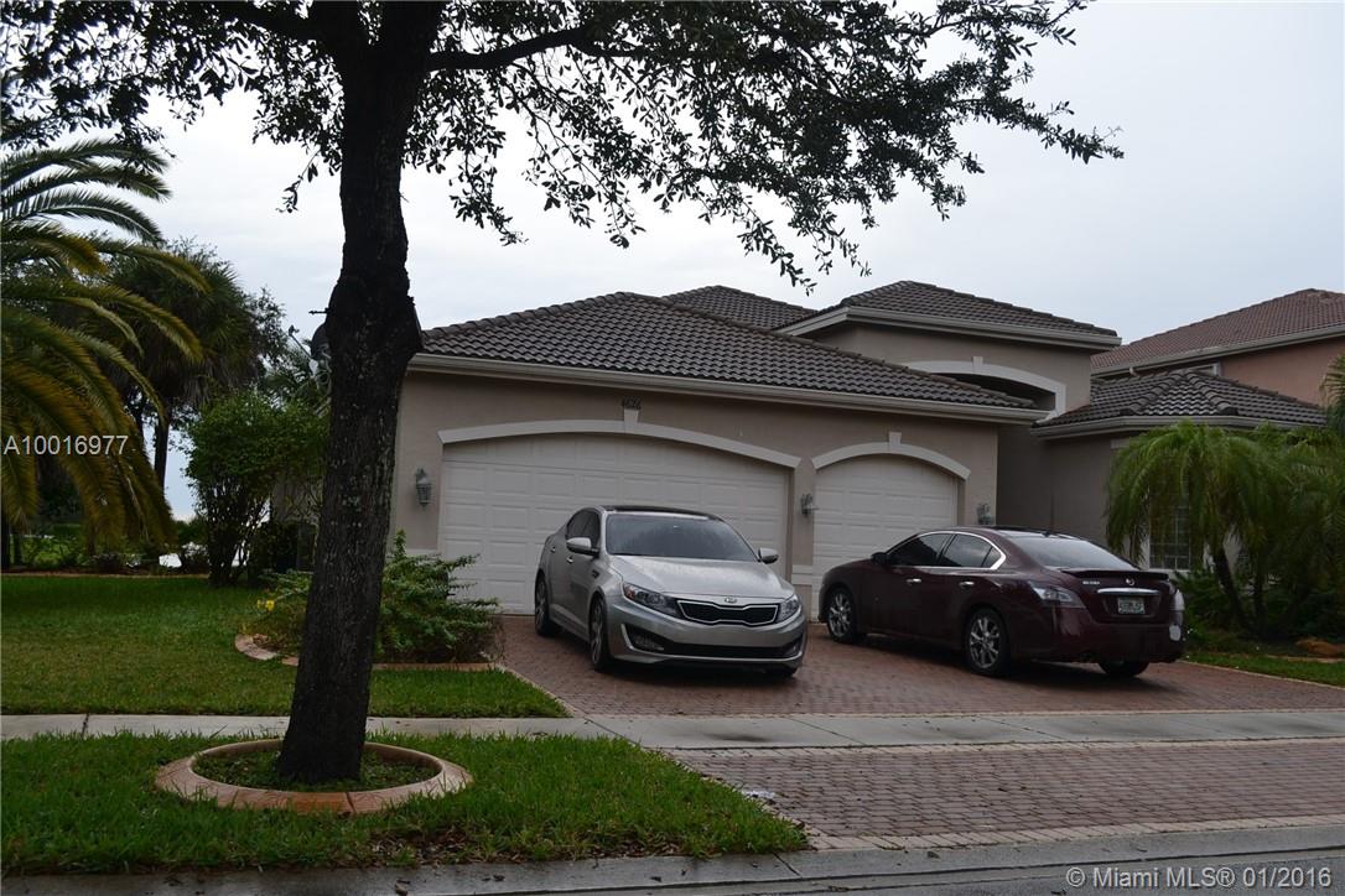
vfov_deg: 40.0
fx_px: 1233
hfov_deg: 57.2
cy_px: 448
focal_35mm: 33
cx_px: 672
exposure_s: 1/125
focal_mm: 22
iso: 125
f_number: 5.6
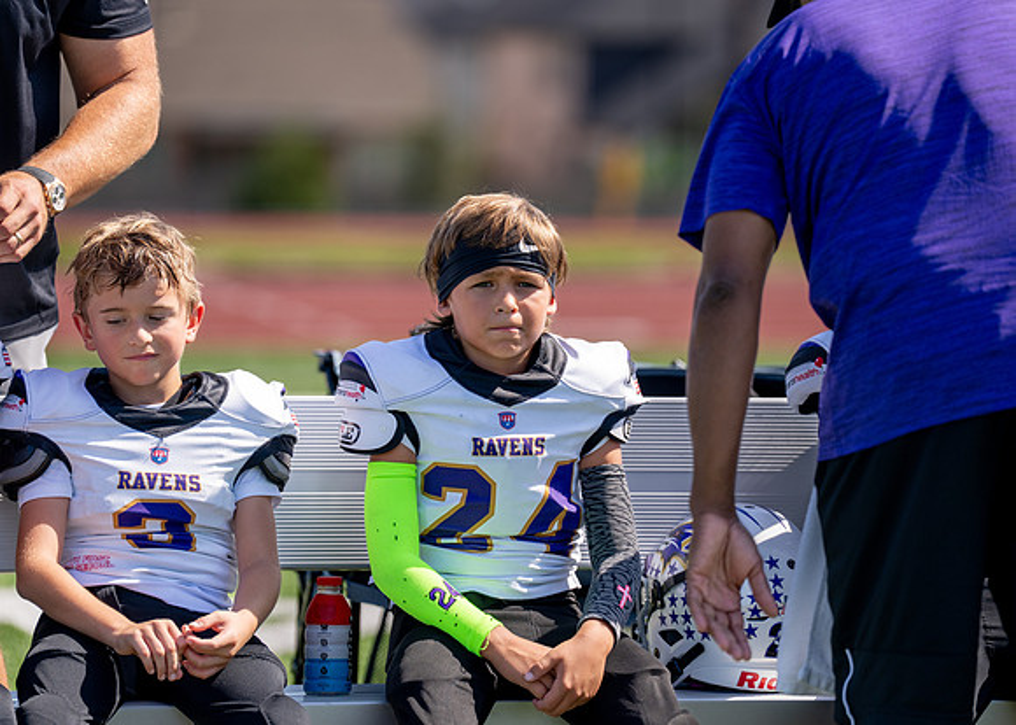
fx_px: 6619
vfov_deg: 6.3
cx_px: 523
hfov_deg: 8.8
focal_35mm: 229
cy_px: 343
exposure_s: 1/2000
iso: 200
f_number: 2.8
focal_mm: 200
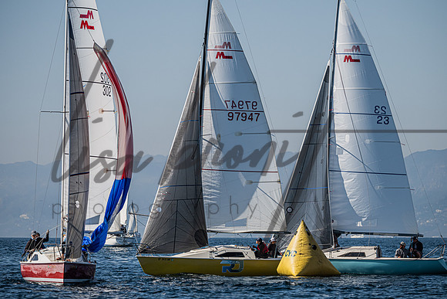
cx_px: 235
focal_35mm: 252
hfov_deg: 8.2
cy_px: 140
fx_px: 3130
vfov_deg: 5.5
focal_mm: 200
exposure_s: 1/5000
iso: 400
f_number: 5
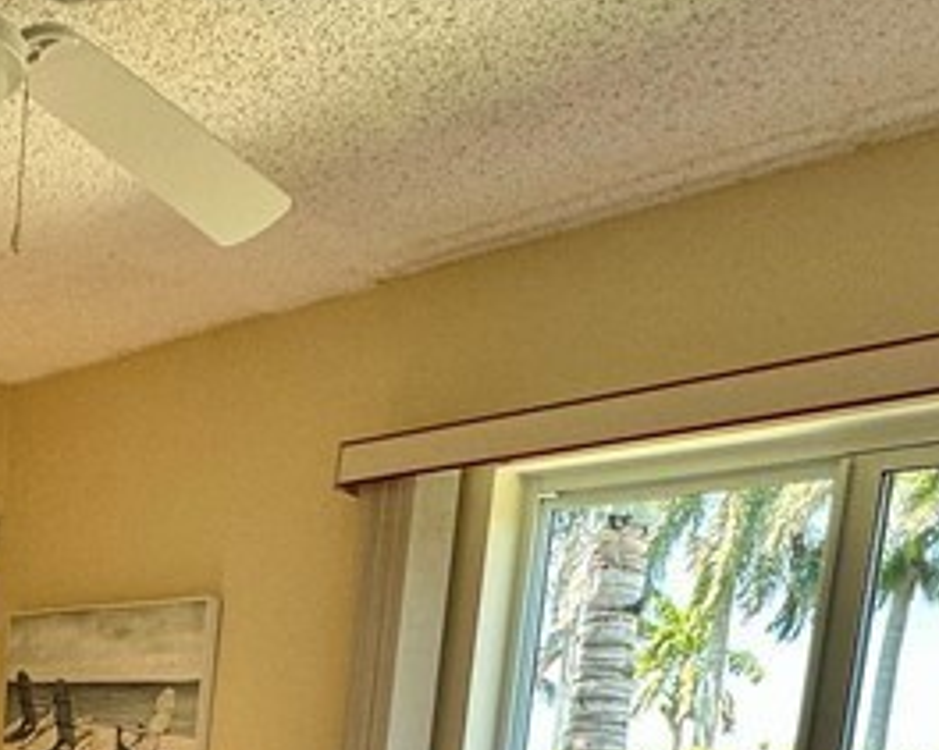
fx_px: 1472
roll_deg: -3.9
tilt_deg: -8.8
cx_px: 32
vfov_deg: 24.2
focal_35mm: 53
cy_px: 1027
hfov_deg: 32.9
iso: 100
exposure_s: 1/120
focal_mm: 2.22
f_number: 2.2
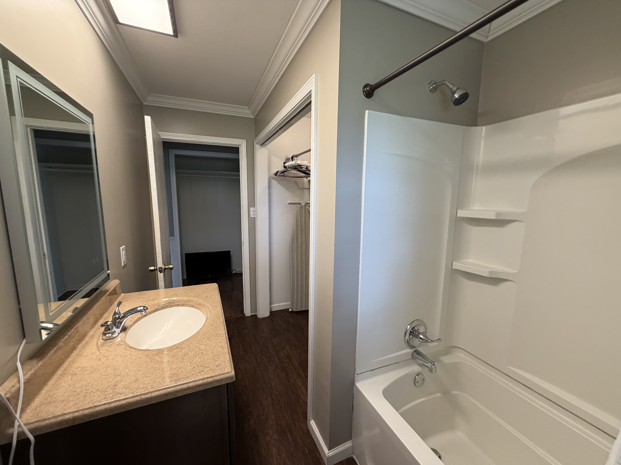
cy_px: 232
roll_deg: -0.6
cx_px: 310
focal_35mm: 14
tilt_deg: -7.9
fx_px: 251
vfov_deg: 85.7
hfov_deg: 102.1
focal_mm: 2.22
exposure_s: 1/118
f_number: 2.2
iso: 250
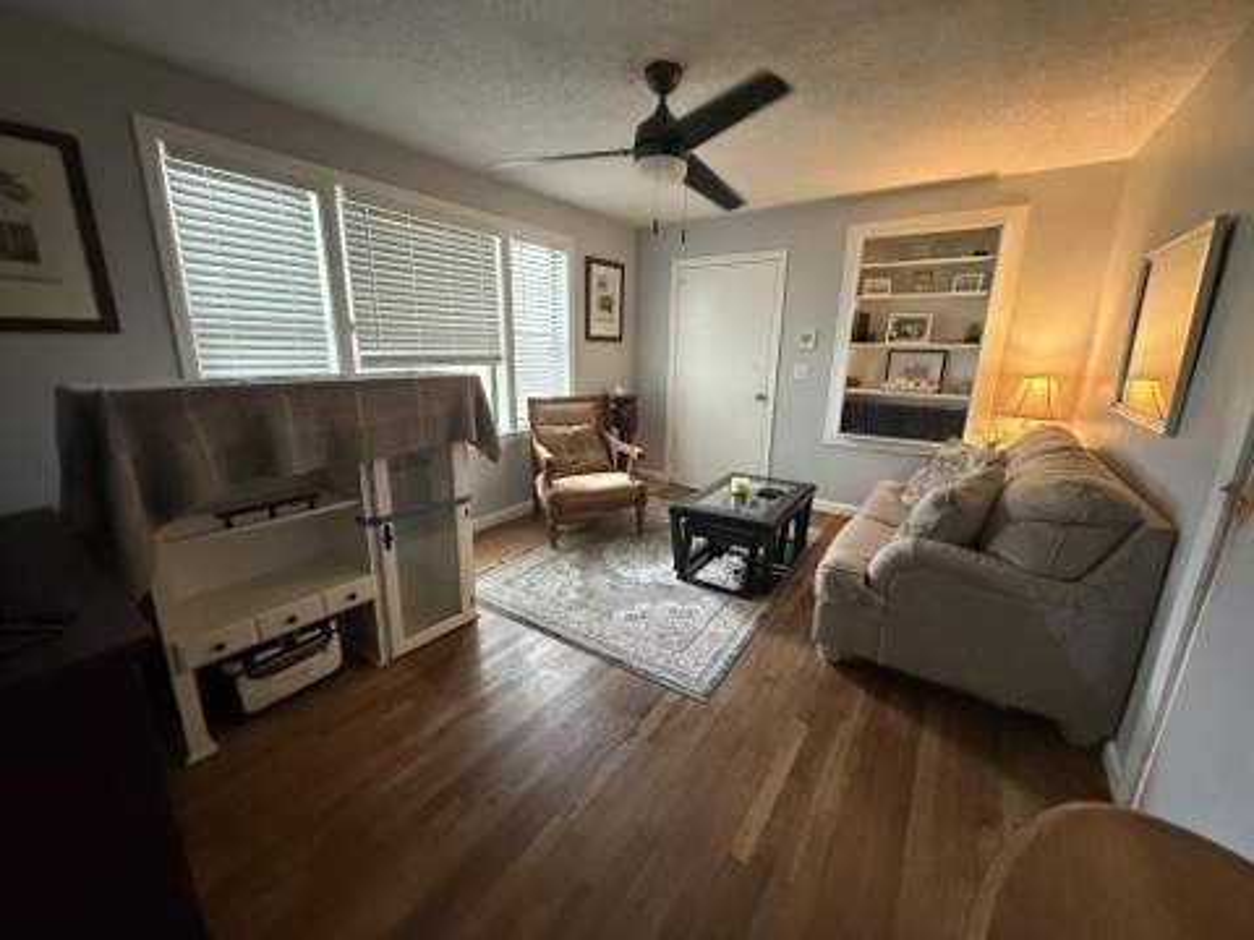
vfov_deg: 85.7
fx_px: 507
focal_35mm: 14
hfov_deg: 102.1
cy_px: 470
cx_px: 627
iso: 1000
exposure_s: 1/60
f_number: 2.2
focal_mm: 2.22
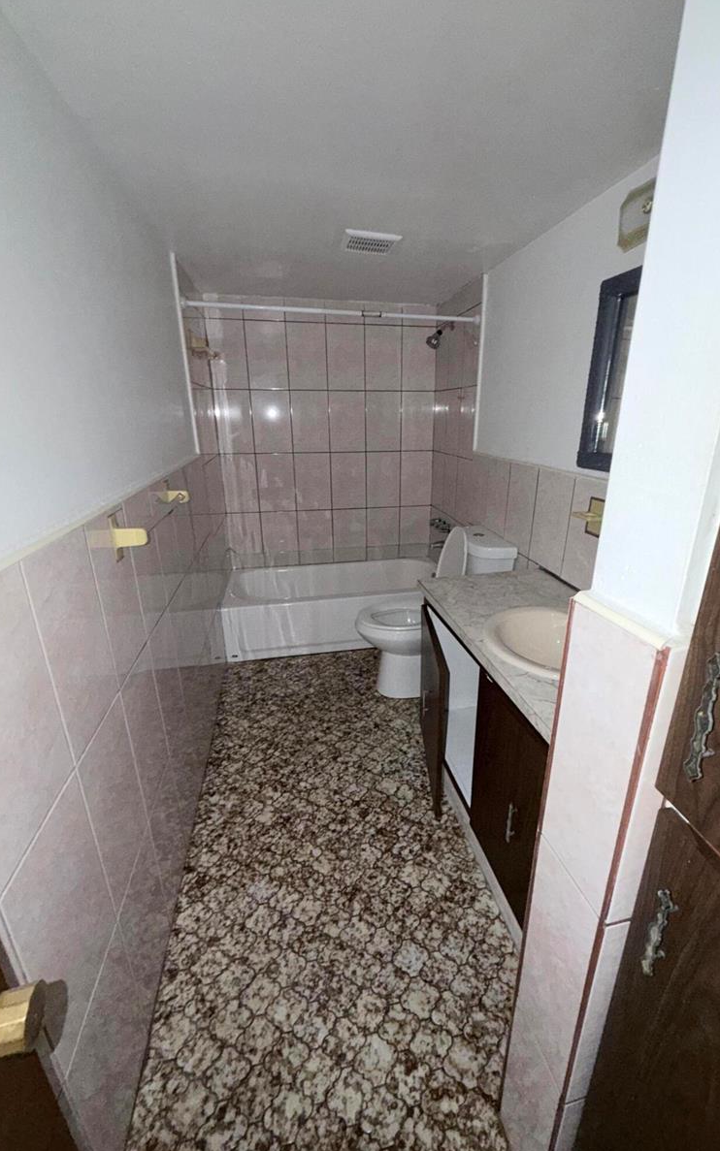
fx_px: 471
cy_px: 573
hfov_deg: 74.7
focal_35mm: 15
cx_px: 381
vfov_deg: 101.5
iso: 160
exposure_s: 1/30
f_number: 2.2
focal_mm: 2.22
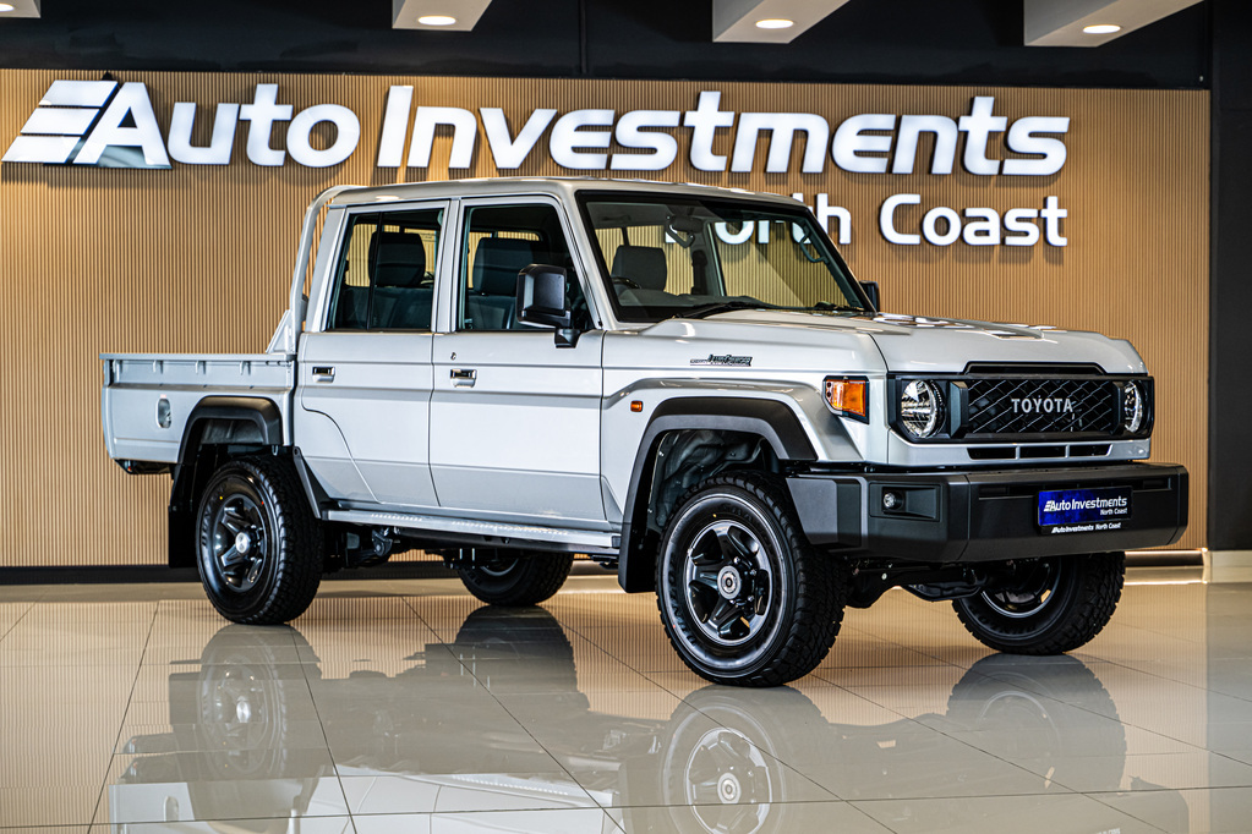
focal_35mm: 67
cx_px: 626
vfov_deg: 20.3
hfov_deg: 30.1
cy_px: 417
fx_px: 2330
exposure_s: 1/125
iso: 640
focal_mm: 67
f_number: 4
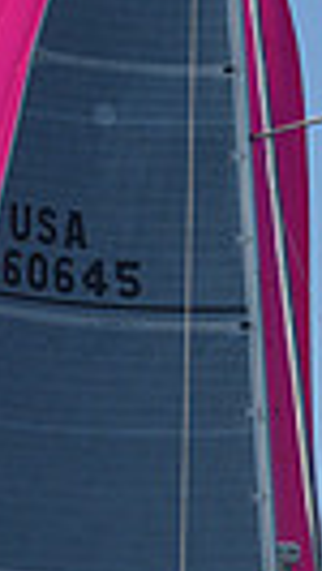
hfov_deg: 3.8
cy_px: 541
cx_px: 191
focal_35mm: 319
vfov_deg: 6.7
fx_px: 4833
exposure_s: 1/1250
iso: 320
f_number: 9
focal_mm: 70
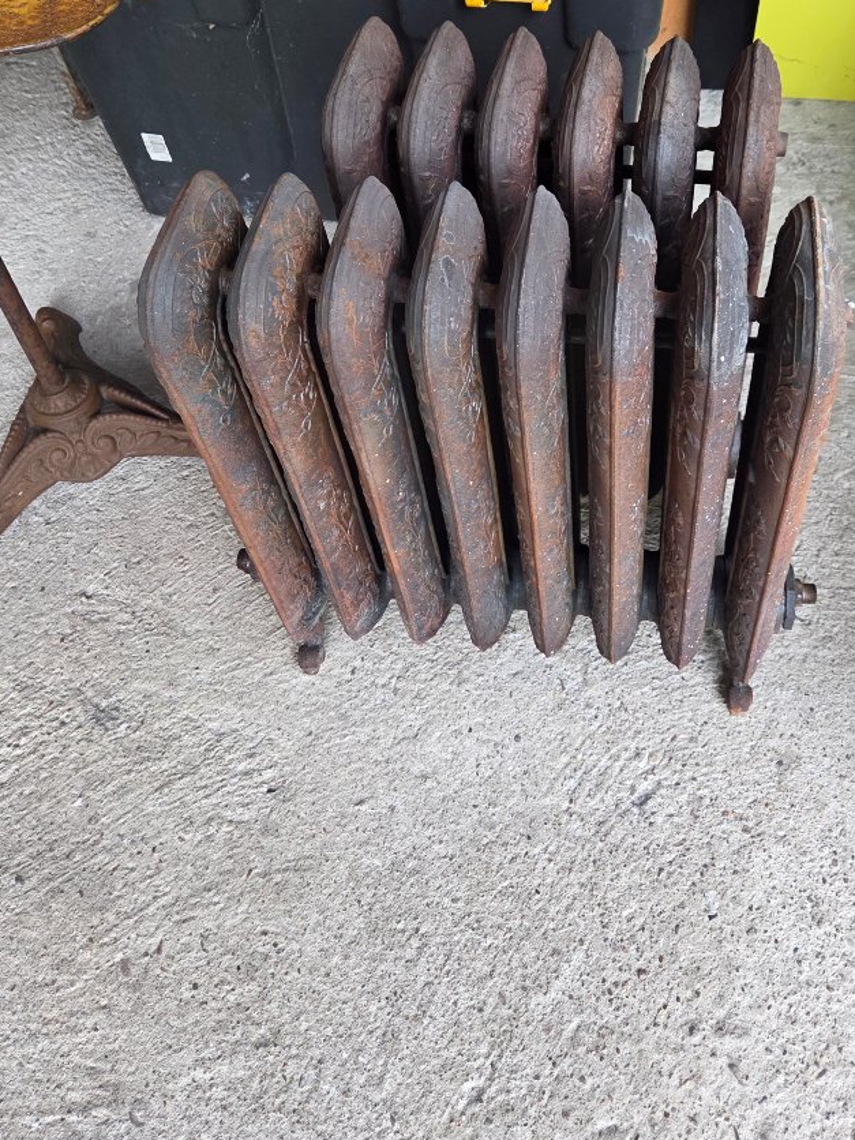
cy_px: 382
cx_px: 530
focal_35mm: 33
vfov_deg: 54.3
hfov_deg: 42.6
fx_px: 1087
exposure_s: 1/120
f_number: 1.8
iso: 160
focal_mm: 5.4
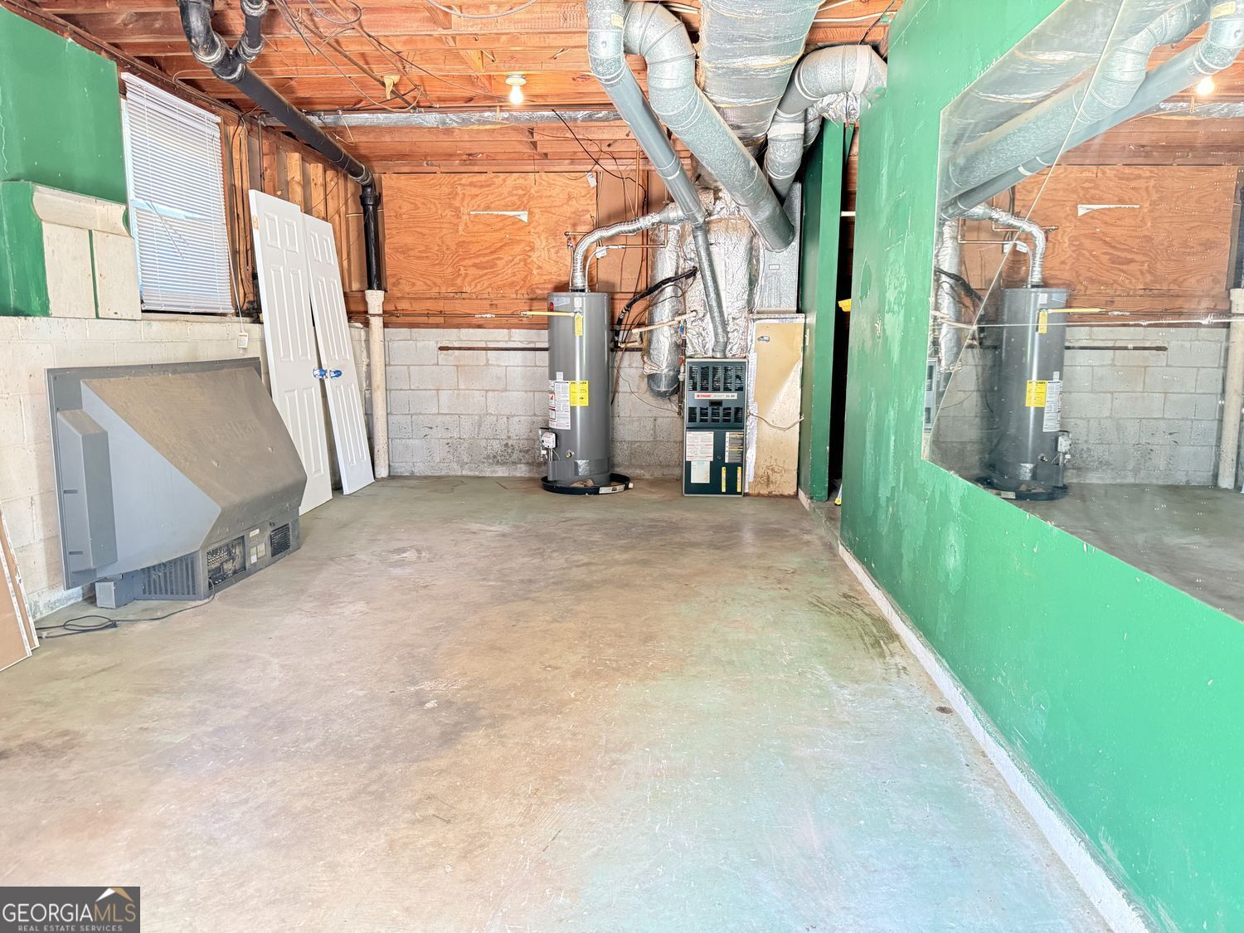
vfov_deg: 56.8
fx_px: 862
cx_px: 622
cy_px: 466
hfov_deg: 71.6
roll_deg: -0.4
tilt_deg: -8.3
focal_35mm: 24
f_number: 1.78
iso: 640
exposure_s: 1/60
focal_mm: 6.76
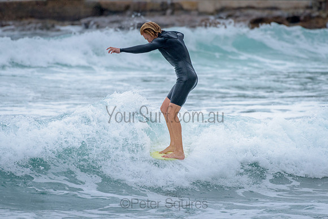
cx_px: 172
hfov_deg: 3.7
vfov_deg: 2.4
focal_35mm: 564
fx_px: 5141
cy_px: 97
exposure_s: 1/2000
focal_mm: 460
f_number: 5.6
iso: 1400
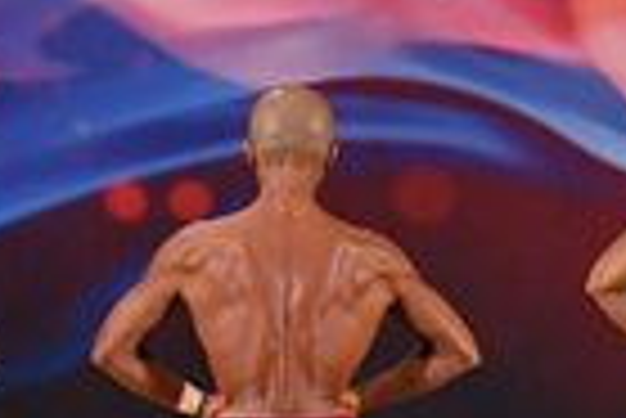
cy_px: 292
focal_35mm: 567
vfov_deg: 2.4
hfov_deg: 3.6
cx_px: 561
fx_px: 9870
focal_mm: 68
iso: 3200
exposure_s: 1/400
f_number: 5.6
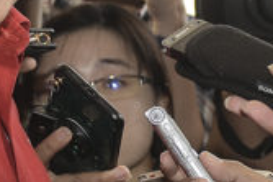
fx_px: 742
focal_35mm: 98
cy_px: 39
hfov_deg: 19.8
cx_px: -42
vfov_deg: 13.9
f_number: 4
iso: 160
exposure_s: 1/200
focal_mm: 24
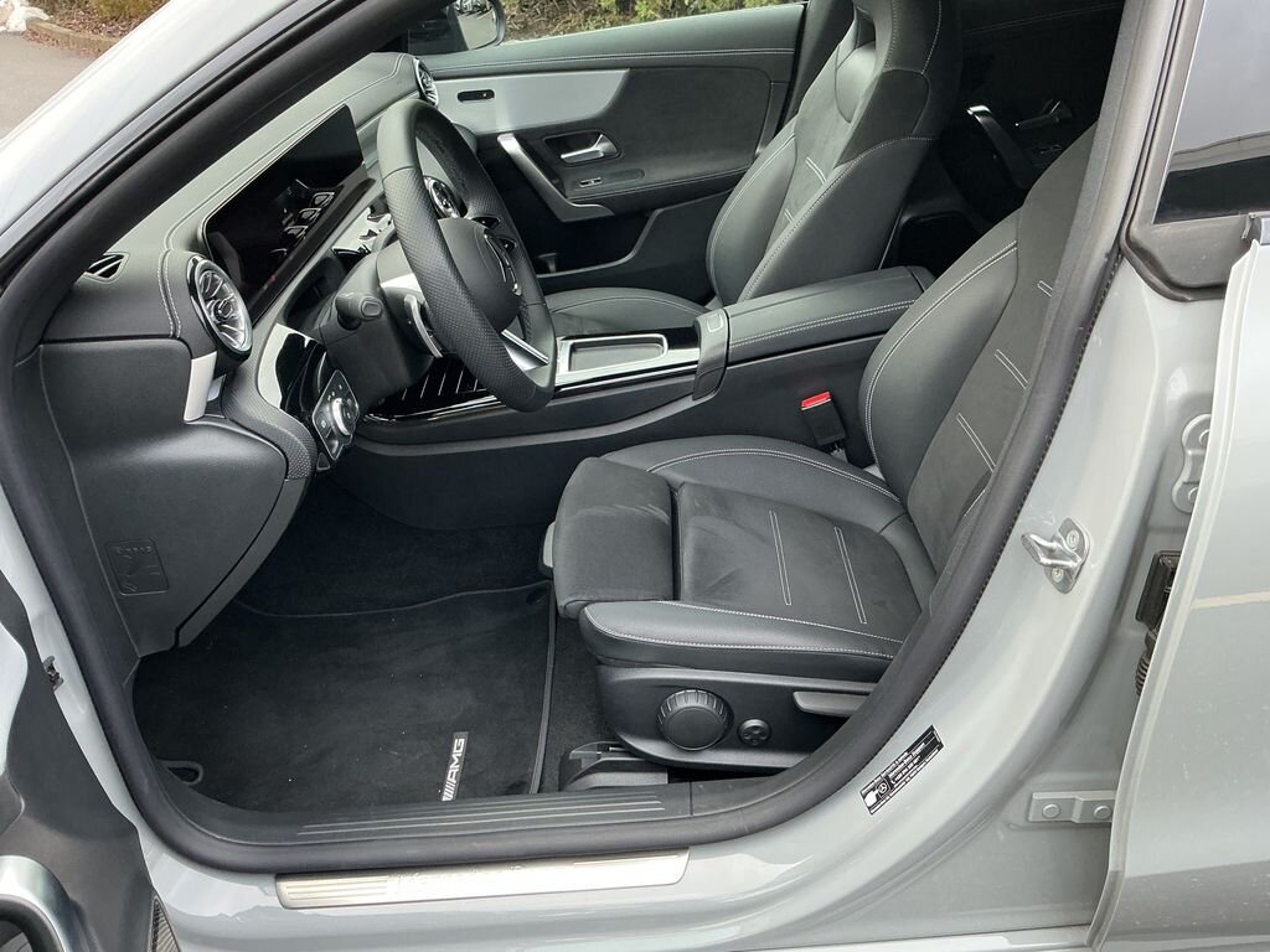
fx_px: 1064
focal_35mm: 29
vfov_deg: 48.2
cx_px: 635
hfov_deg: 61.7
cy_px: 476
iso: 100
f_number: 1.8
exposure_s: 1/60
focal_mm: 3
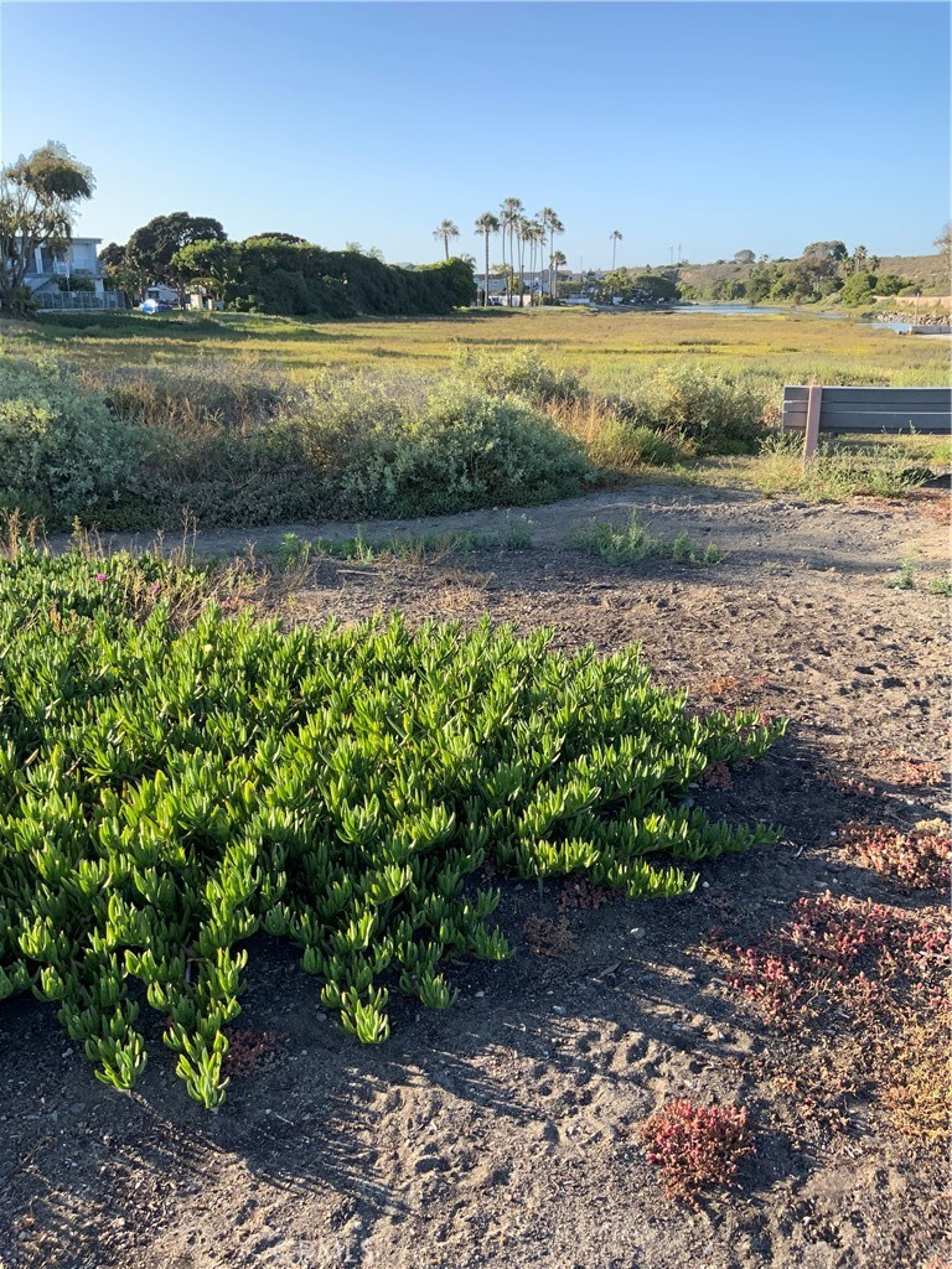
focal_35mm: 29
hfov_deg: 48.2
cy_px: 634
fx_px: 1063
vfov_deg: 61.7
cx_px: 476
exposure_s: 1/674
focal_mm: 3
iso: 16
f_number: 1.8
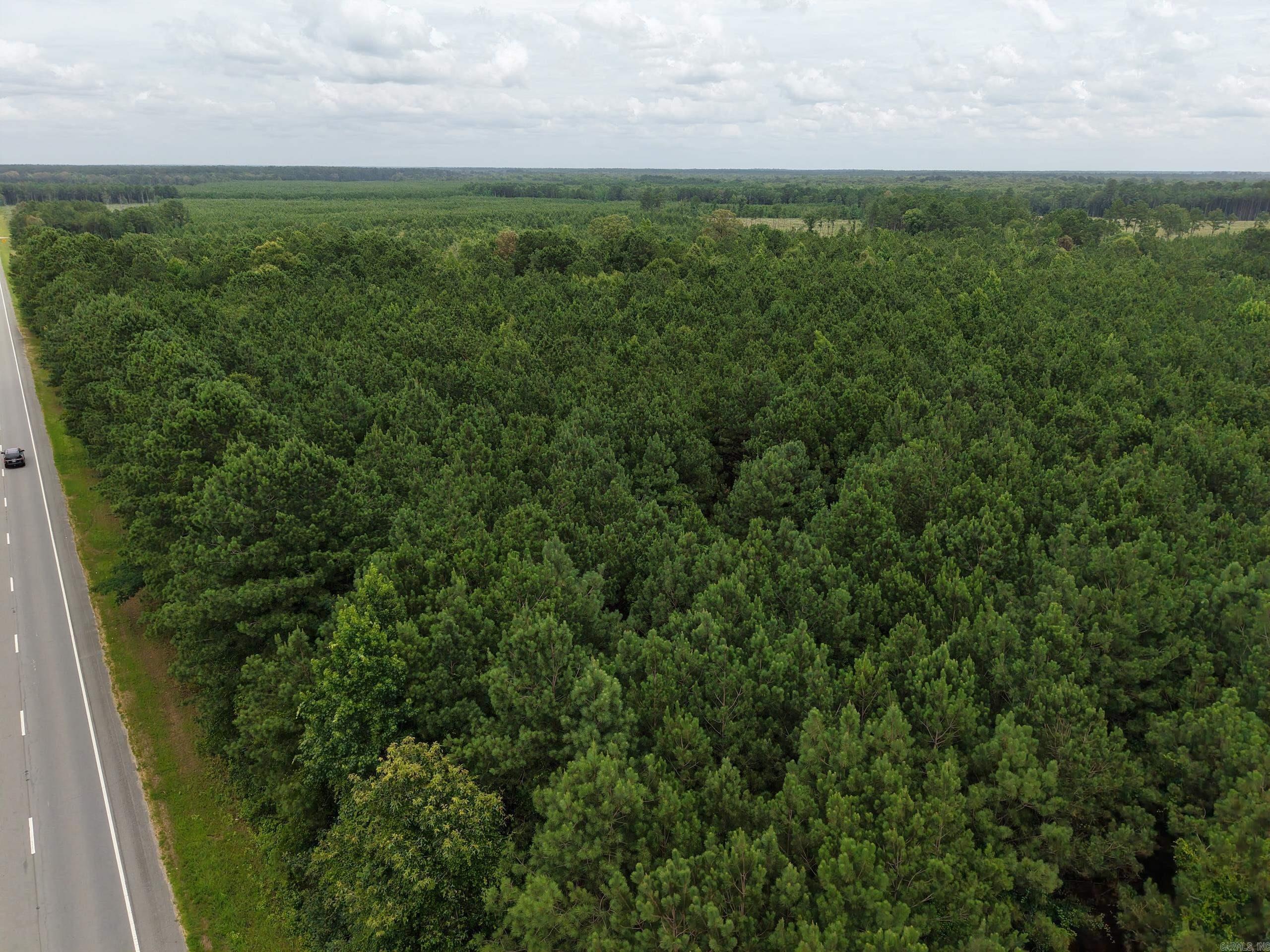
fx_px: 881
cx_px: 635
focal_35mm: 24
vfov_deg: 56.8
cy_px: 476
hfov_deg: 71.6
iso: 100
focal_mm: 8.67
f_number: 1.8
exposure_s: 1/240
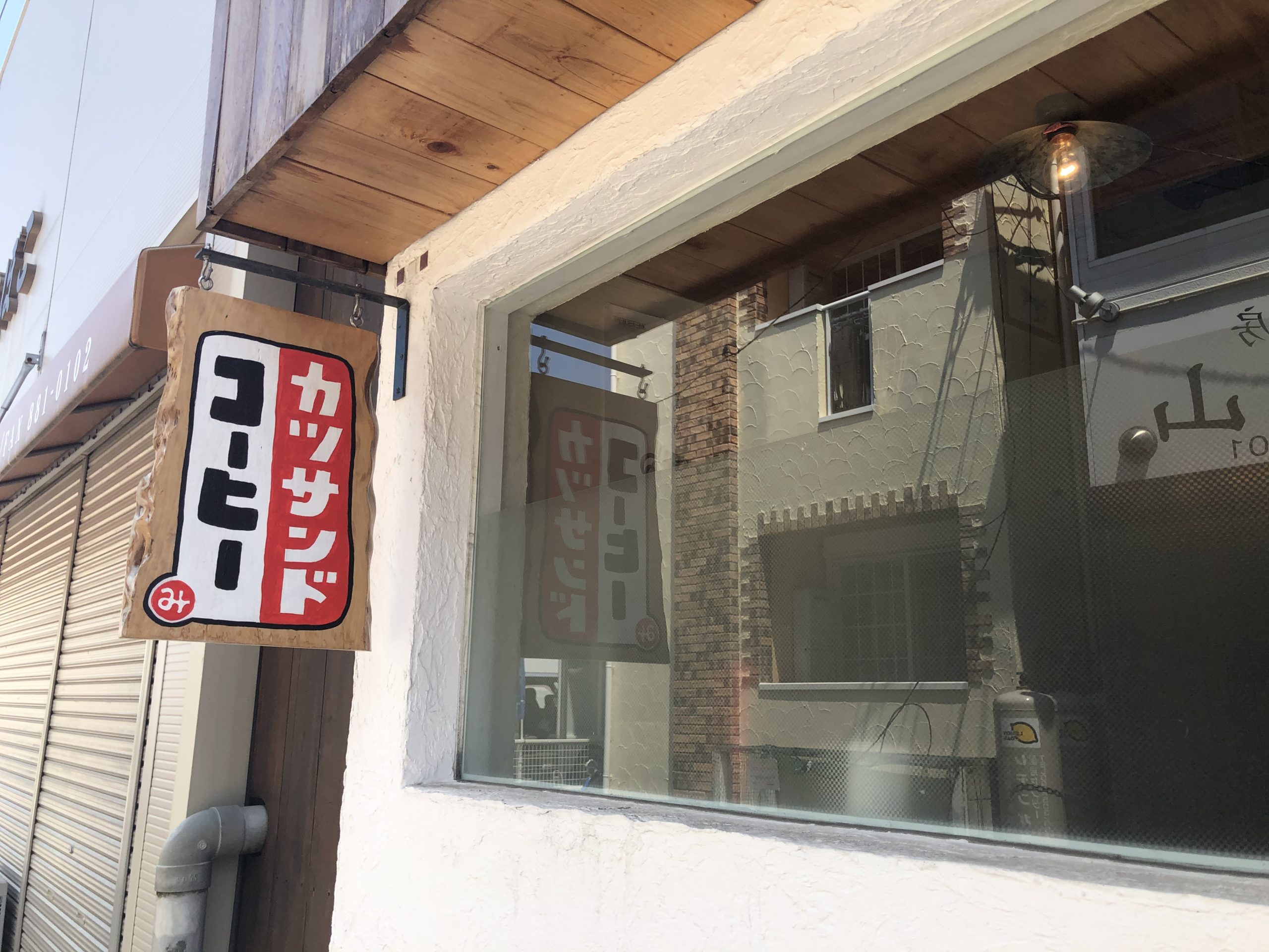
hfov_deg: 63.4
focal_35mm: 28
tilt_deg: +14.4
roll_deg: -0.3
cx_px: 634
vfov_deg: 49.7
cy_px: 476
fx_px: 1026
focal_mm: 3.99
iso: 20
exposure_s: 1/666
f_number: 1.8
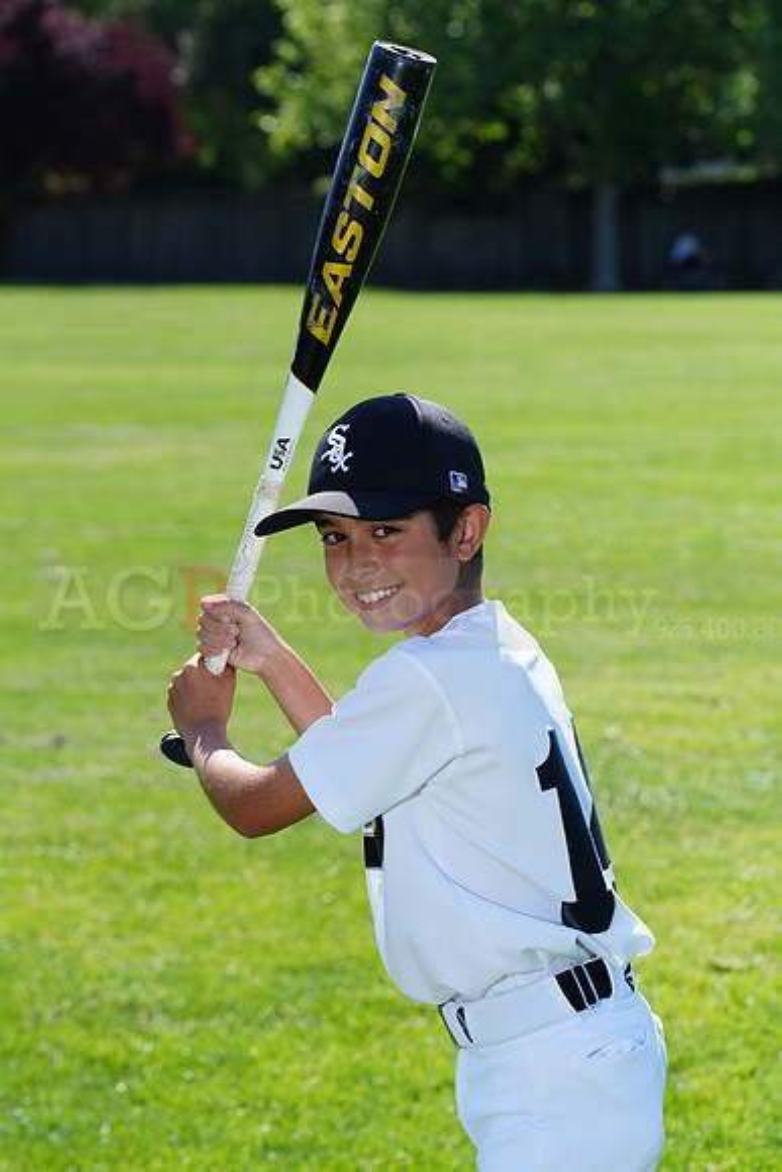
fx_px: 5080
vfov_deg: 13.2
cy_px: 586
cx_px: 391
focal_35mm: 156
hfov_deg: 8.8
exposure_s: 1/250
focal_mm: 156
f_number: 9
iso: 200
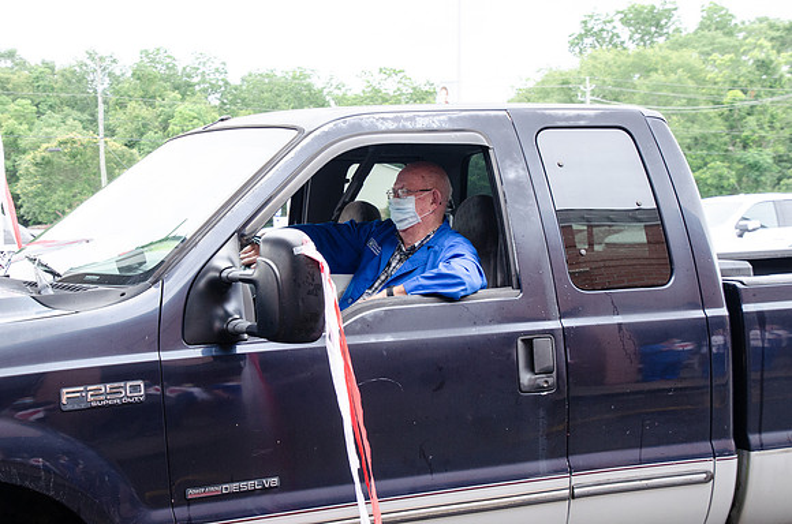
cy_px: 262
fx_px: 1251
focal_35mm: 57
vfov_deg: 23.7
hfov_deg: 35.1
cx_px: 396
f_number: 7.1
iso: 640
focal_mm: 38
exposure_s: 1/200
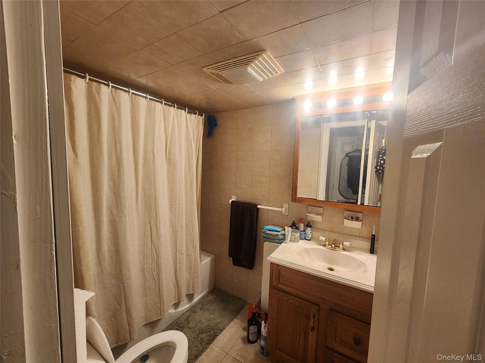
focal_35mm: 13
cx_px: 242
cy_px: 182
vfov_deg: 89.9
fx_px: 182
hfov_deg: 106.2
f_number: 2.2
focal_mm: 2.2
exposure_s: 1/60
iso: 400
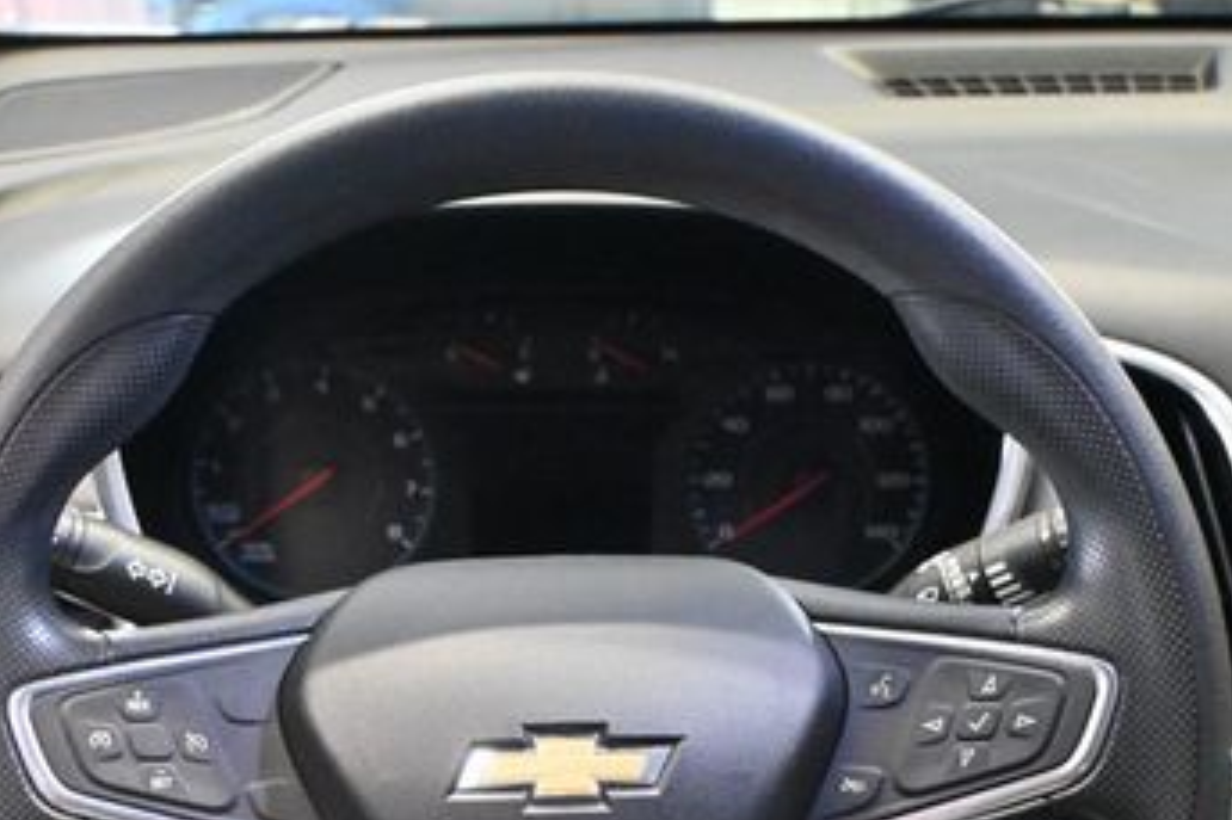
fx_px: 2339
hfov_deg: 29.5
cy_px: 756
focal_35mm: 68
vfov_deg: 19.5
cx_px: 566
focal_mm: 24.5
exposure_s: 1/60
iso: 9000
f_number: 4.2
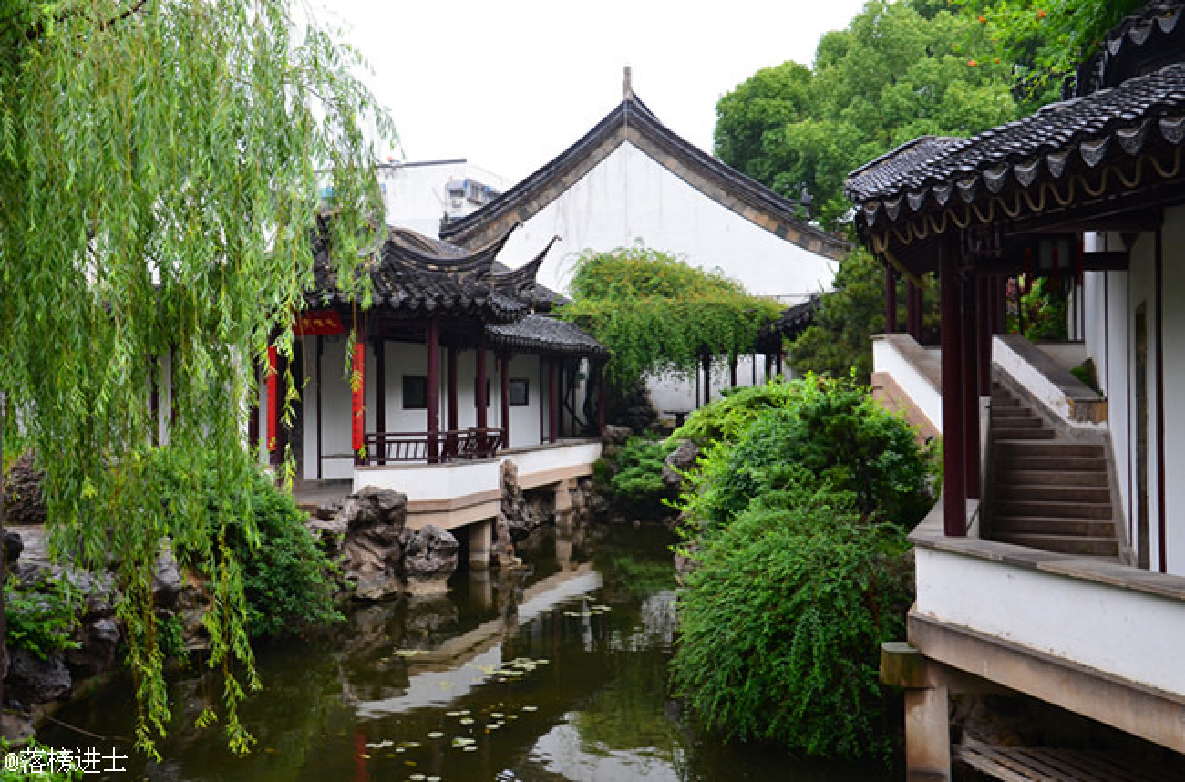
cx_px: 592
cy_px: 391
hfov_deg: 51.4
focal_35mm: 38
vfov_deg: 35.3
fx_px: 1230
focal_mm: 25
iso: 400
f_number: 9
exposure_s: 1/125
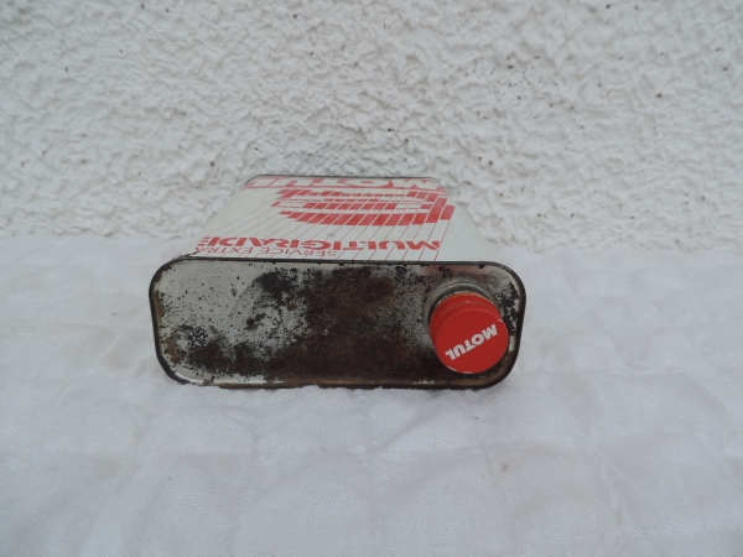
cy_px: 278
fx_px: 515
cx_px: 372
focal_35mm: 24
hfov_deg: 71.6
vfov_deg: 56.8
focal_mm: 4.3
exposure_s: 1/125
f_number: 3
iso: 80
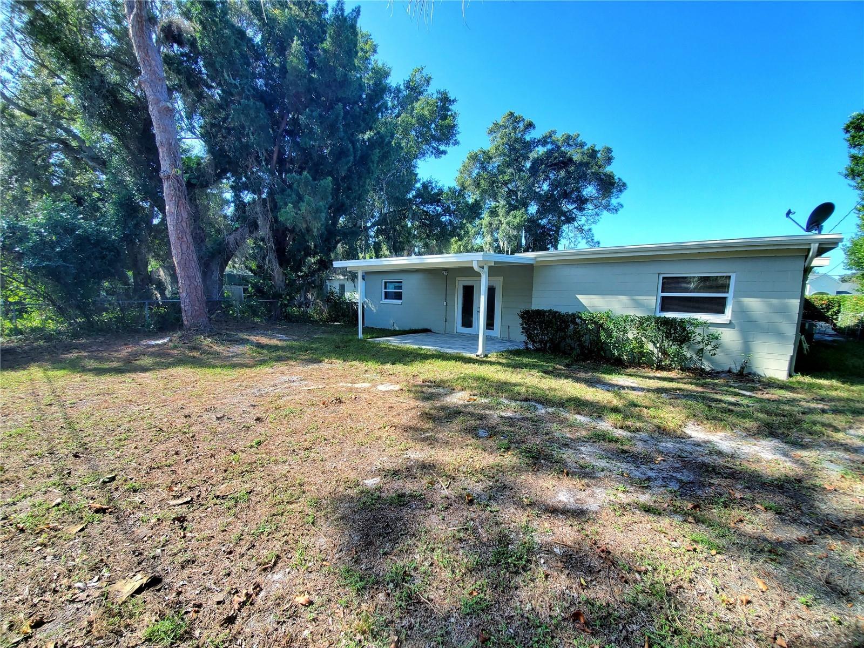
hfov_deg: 106.2
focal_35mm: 13
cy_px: 324
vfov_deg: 89.9
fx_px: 324
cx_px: 432
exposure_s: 1/387
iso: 50
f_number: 2.2
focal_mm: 1.8
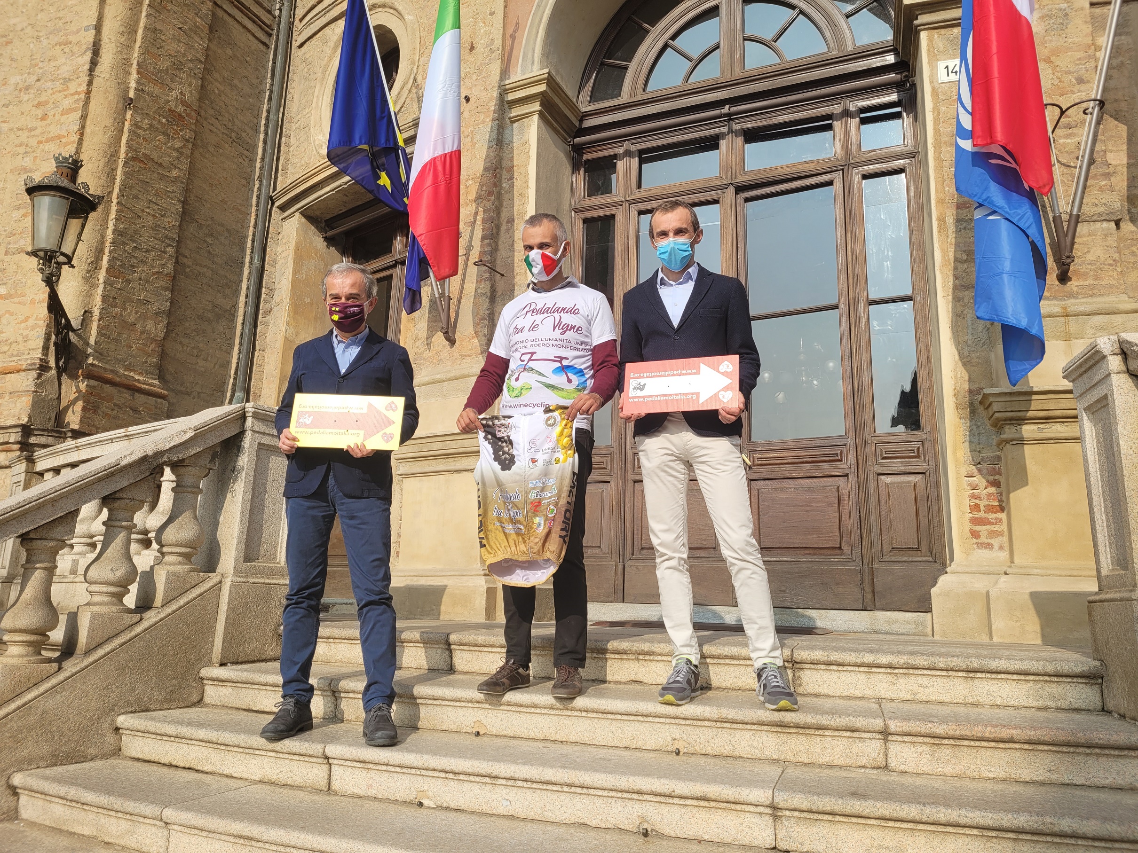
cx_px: 569
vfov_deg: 53.1
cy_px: 426
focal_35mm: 26
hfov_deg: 67.3
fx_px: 855
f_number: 1.8
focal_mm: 5.4
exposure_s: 1/2289
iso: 40
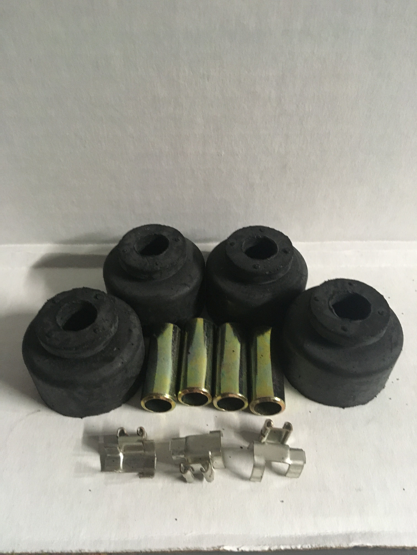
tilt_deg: -48.1
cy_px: 278
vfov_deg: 61.7
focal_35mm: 29
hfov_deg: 48.2
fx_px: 466
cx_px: 208
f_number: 2.2
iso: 250
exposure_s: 1/15
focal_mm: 4.15
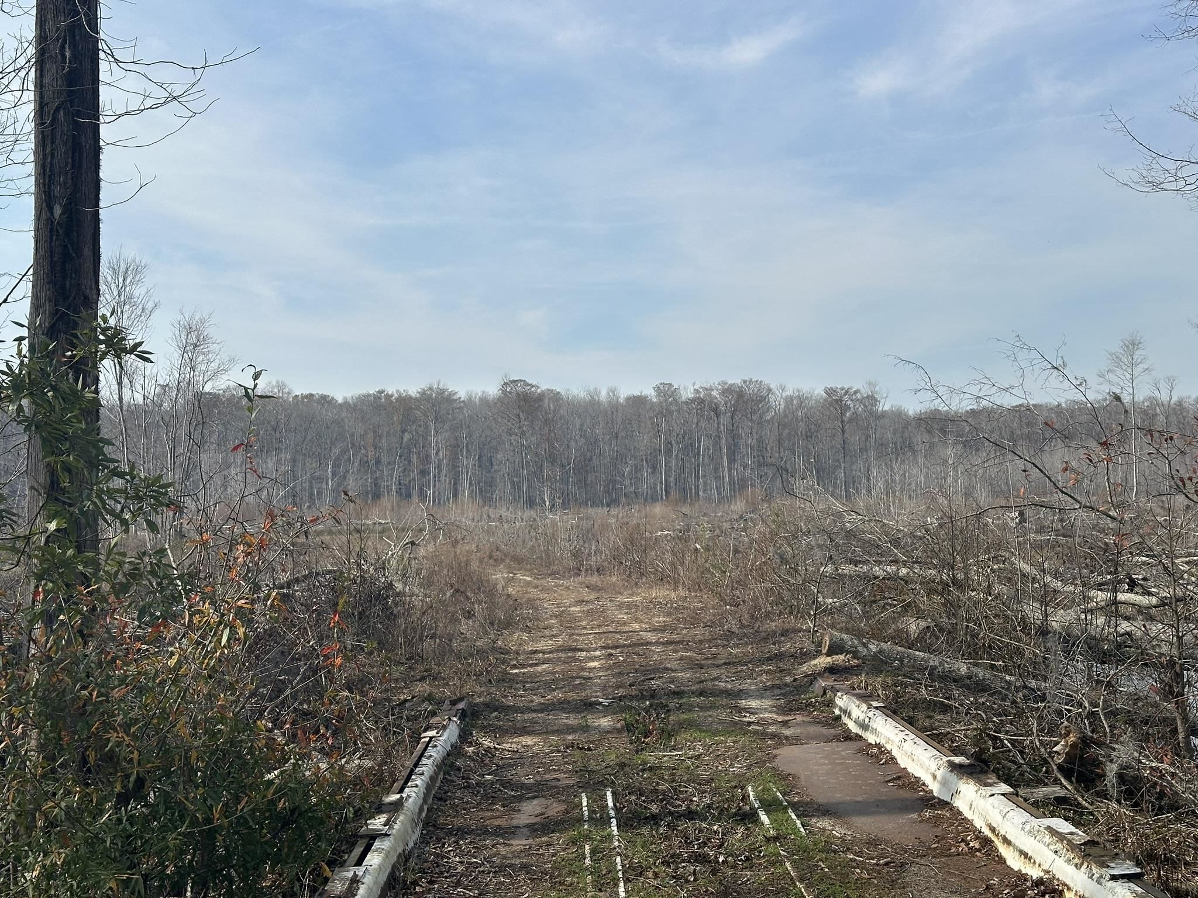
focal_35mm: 48
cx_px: 599
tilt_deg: +0.6
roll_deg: +1.3
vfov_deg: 30.3
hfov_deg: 39.7
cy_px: 449
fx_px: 1661
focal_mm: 6.86
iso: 64
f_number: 1.78
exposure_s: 1/4566
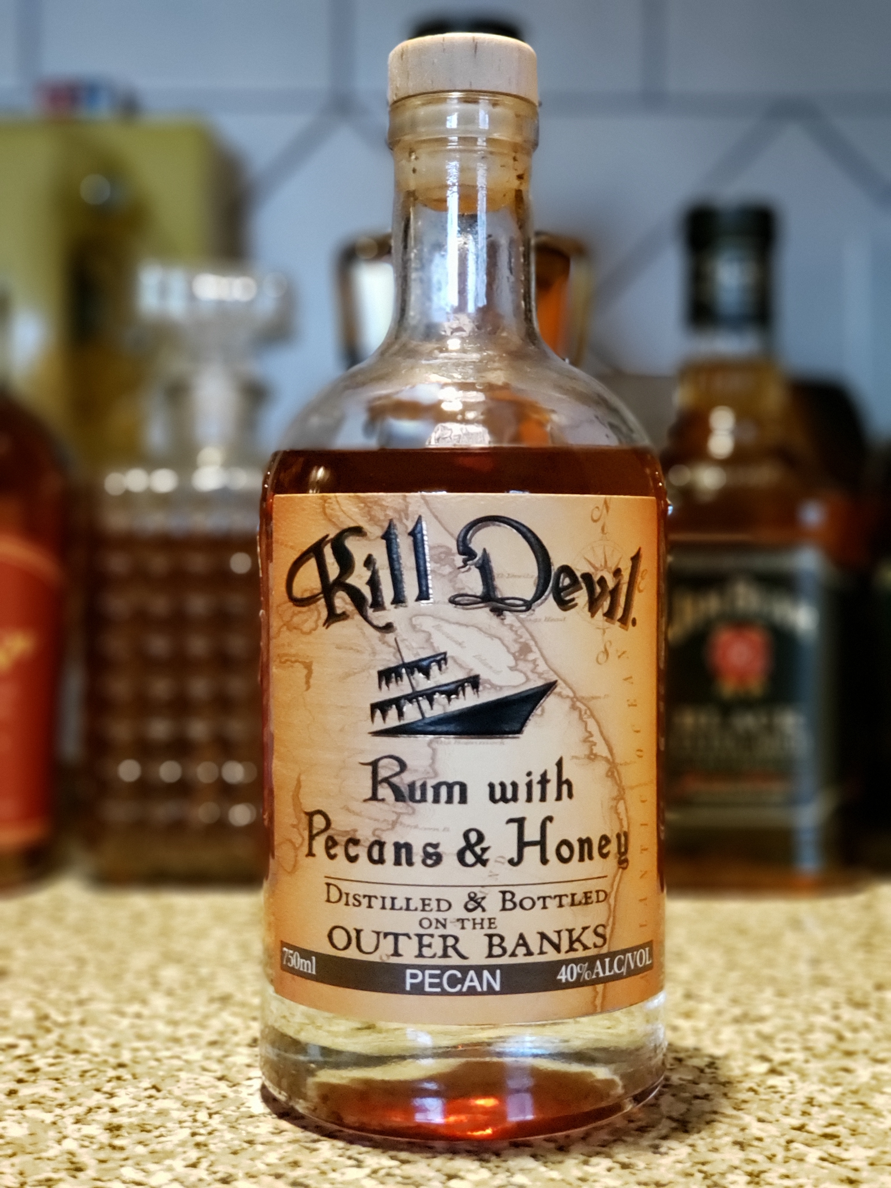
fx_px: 1785
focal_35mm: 52
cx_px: 446
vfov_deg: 36.8
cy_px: 594
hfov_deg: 28.0
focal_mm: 6
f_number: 2.4
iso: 1600
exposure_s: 1/24
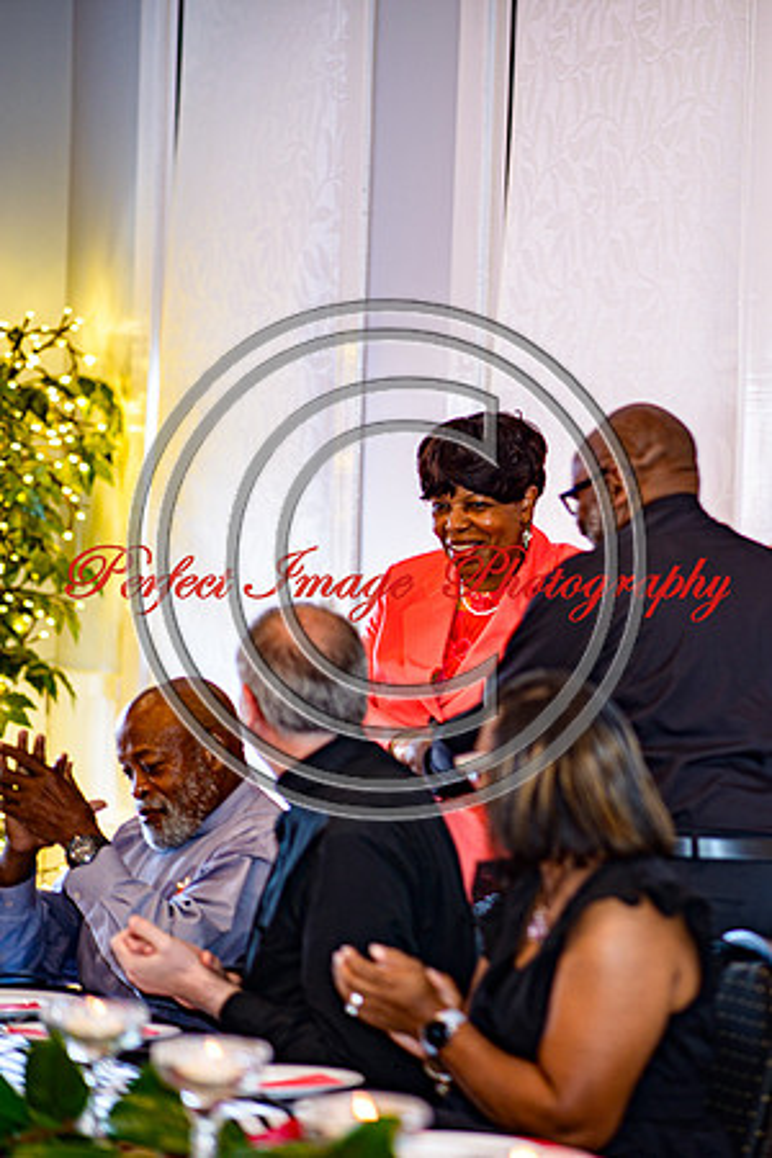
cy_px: 579
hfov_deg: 8.7
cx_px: 840
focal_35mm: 157
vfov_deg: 13.0
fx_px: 5062
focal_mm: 105
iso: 100
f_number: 1.4
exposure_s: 1/80
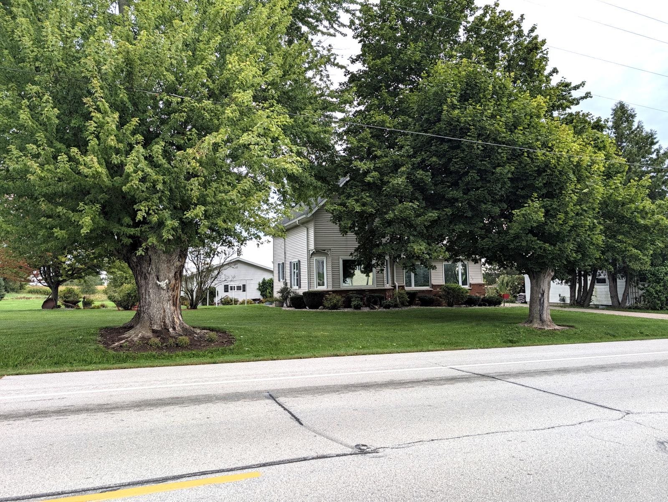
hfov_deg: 71.6
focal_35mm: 24
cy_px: 251
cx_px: 334
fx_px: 463
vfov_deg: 56.9
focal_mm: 6.9
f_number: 1.68
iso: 21
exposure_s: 1/331
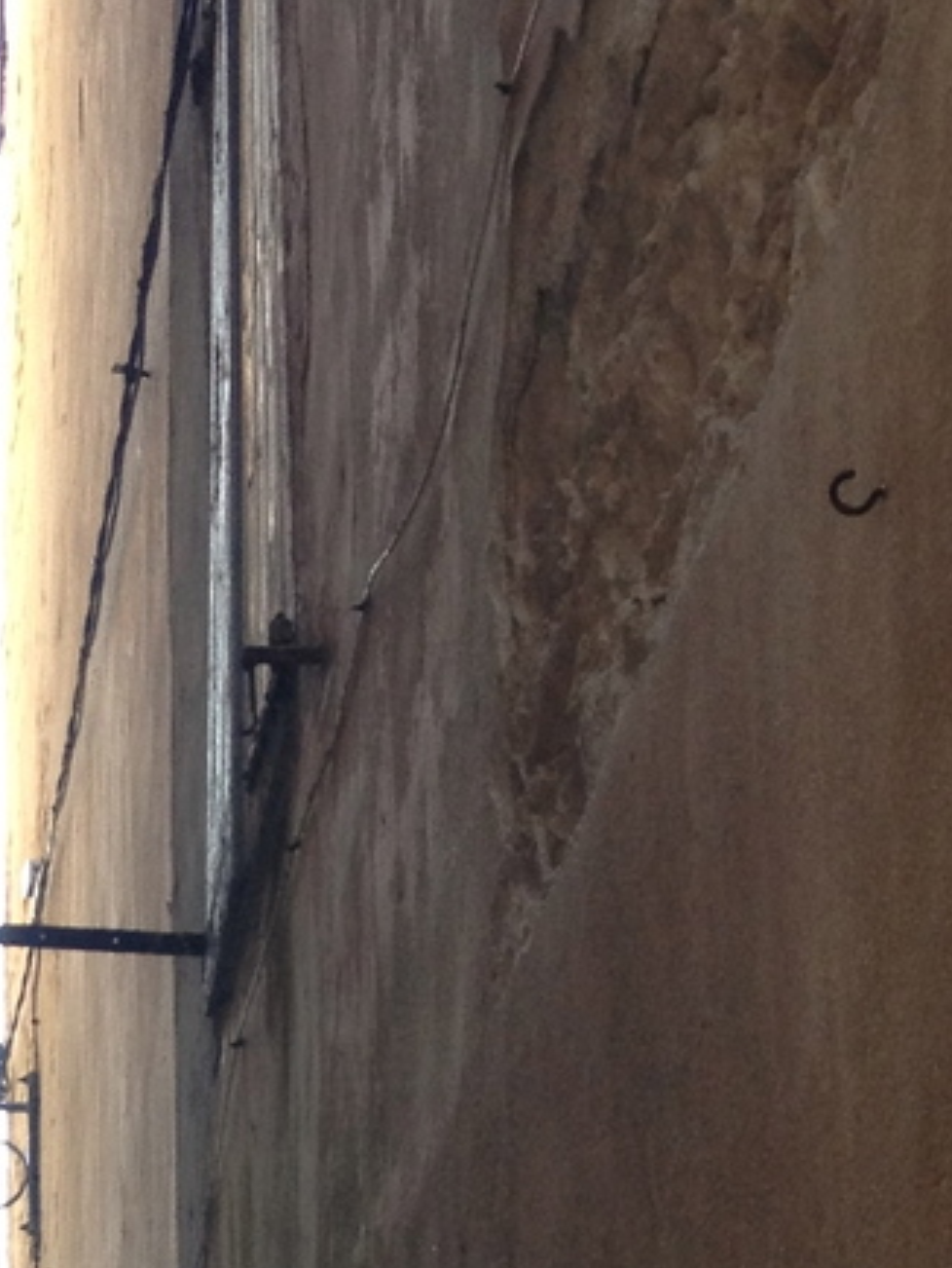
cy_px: 1773
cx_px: -286
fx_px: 4726
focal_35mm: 129
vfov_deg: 14.5
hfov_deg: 11.2
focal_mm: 4.28
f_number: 2.4
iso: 80
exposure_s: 1/40
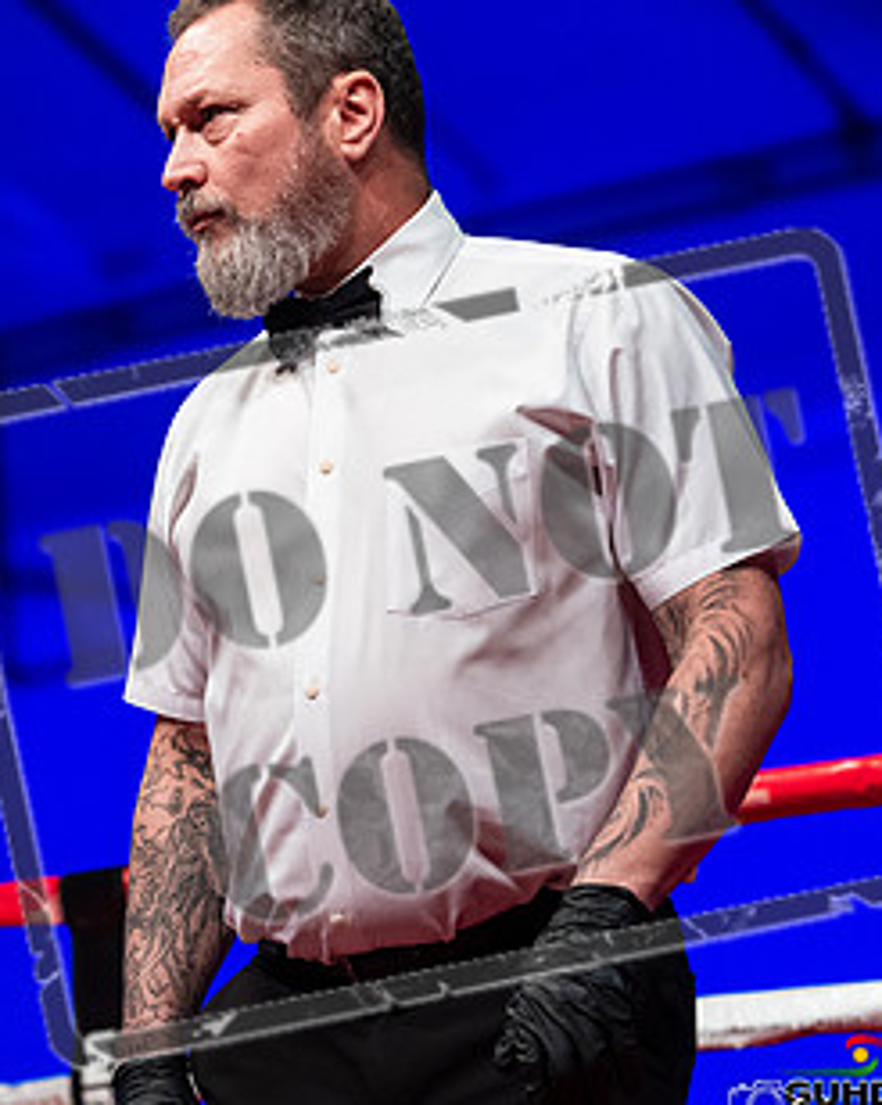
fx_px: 5487
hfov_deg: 9.1
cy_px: 465
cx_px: -65
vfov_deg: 11.5
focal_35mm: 168
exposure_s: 1/1000
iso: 4000
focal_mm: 95
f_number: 3.2
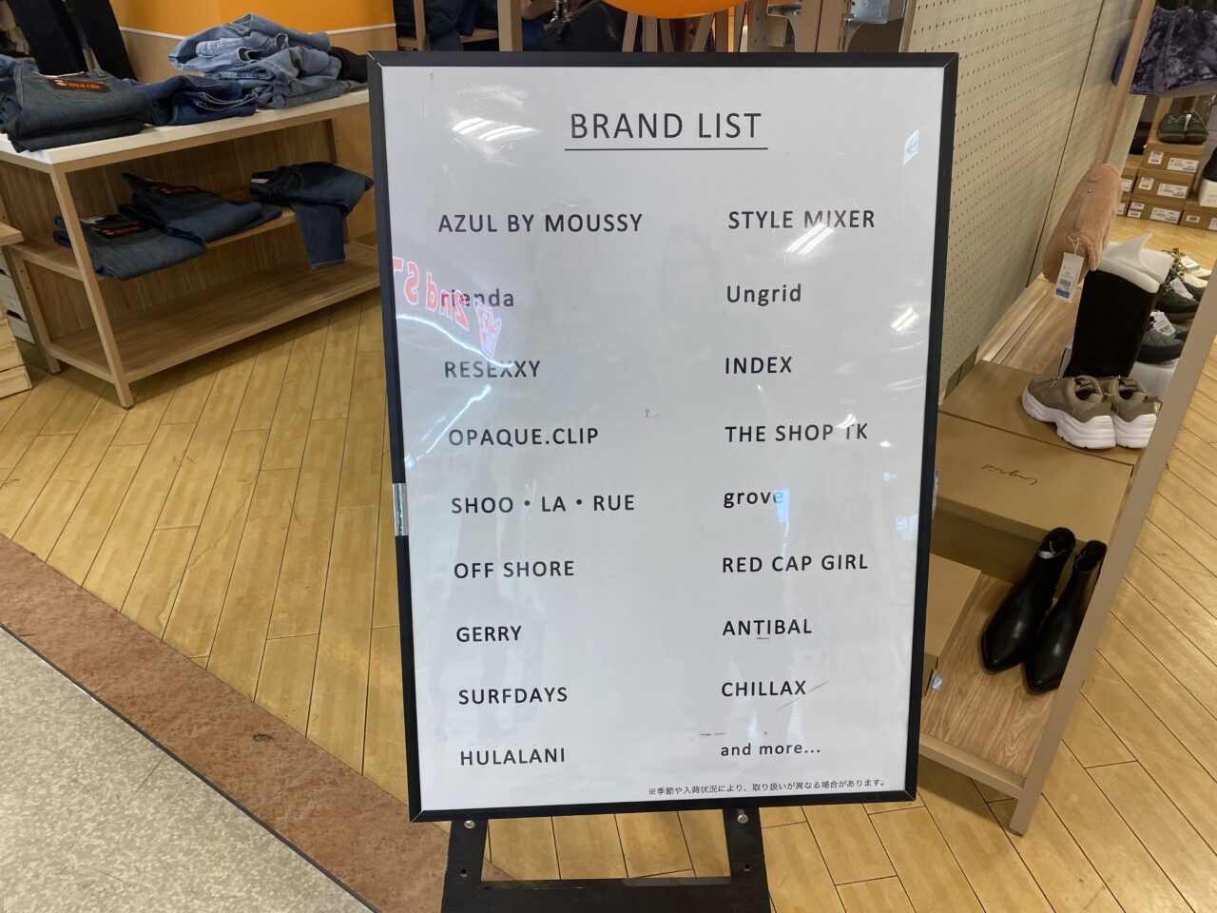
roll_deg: -1.4
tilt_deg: -31.6
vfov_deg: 53.1
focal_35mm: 26
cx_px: 608
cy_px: 456
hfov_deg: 67.3
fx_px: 914
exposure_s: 1/83
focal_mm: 4.25
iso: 50
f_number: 1.8
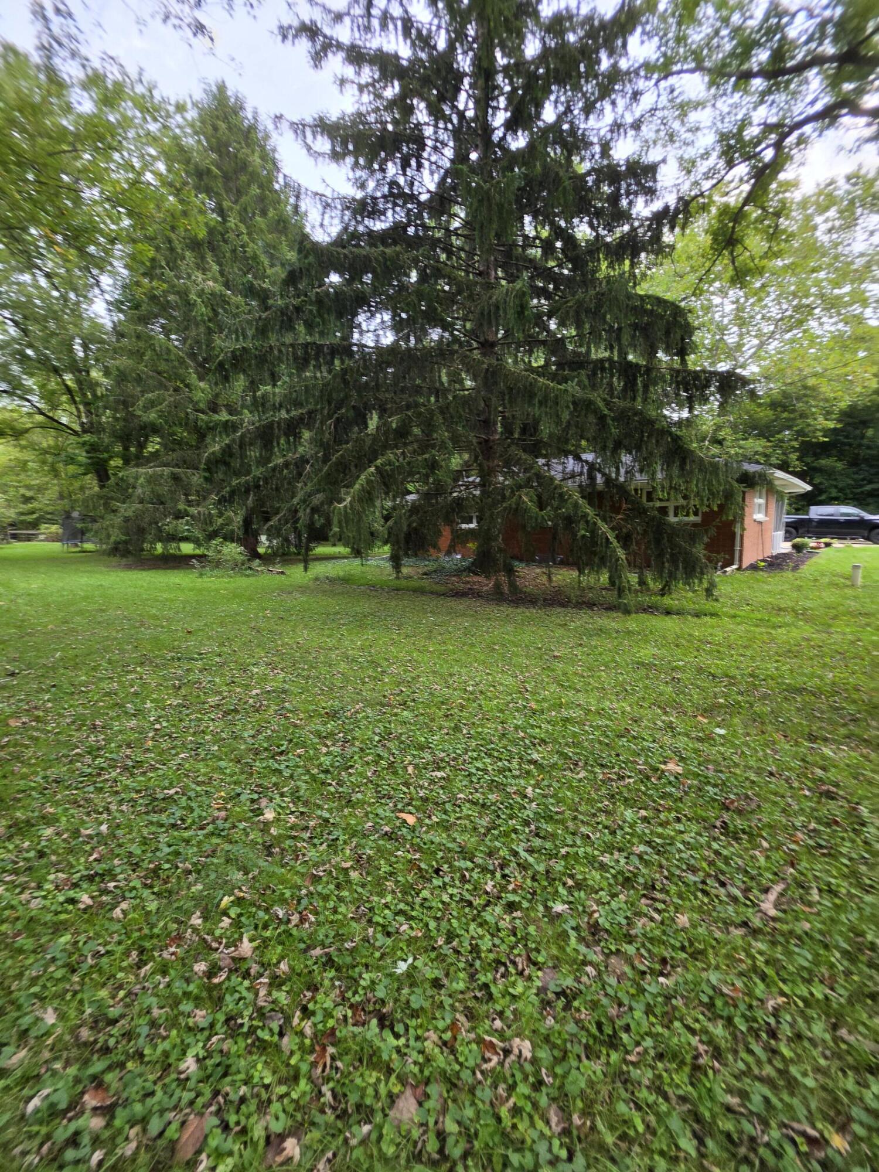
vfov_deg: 106.2
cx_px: 440
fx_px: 440
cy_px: 586
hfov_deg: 89.9
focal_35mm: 13
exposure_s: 1/51
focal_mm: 2.2
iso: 40
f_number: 1.9
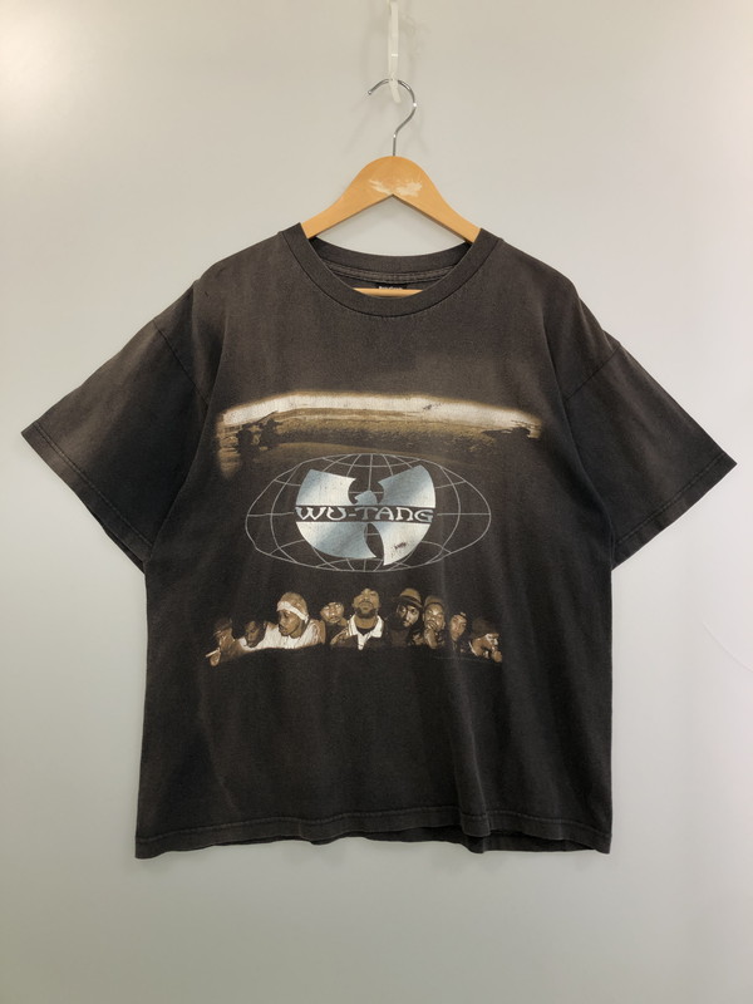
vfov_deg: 63.4
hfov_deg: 49.7
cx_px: 376
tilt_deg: -18.1
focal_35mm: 28
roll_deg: -0.3
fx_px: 812
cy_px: 502
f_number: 1.8
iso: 32
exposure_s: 1/20
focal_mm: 3.99
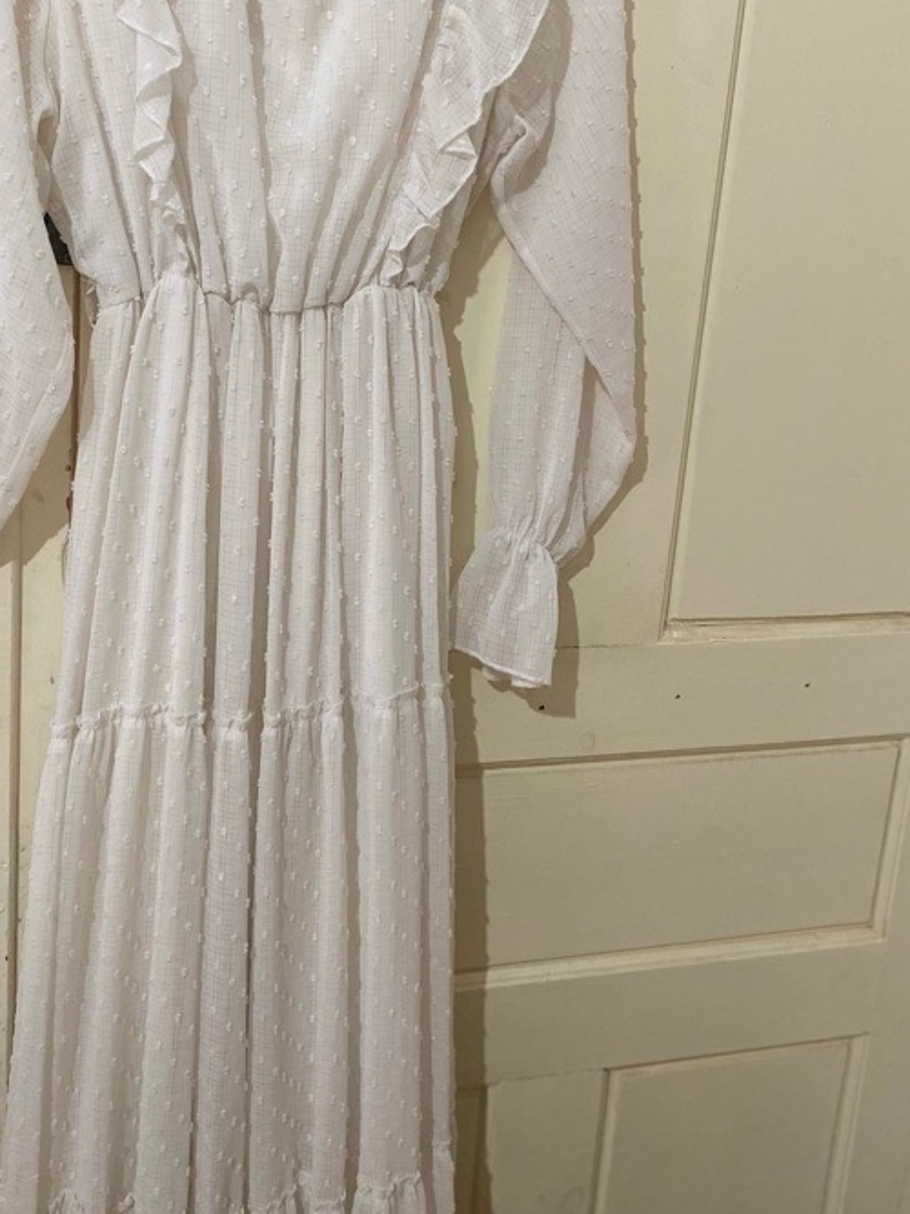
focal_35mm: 39
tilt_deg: -12.1
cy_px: 433
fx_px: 1367
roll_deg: -3.4
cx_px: 337
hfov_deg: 36.6
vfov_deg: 47.3
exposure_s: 1/50
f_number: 1.8
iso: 200
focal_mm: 4.25
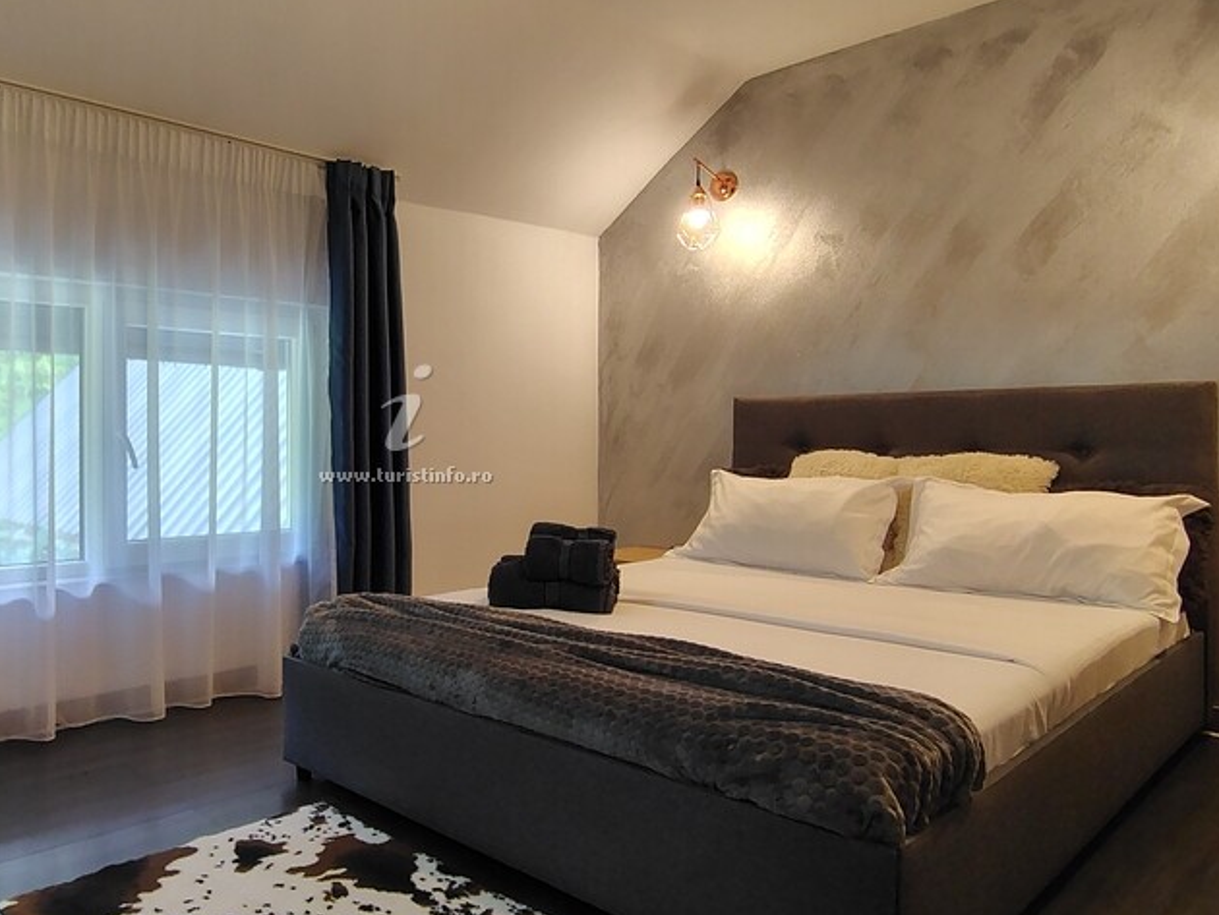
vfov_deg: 53.1
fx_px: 916
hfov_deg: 65.8
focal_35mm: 26
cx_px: 426
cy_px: 441
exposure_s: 1/33.3
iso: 523
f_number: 2.2
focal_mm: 2.13
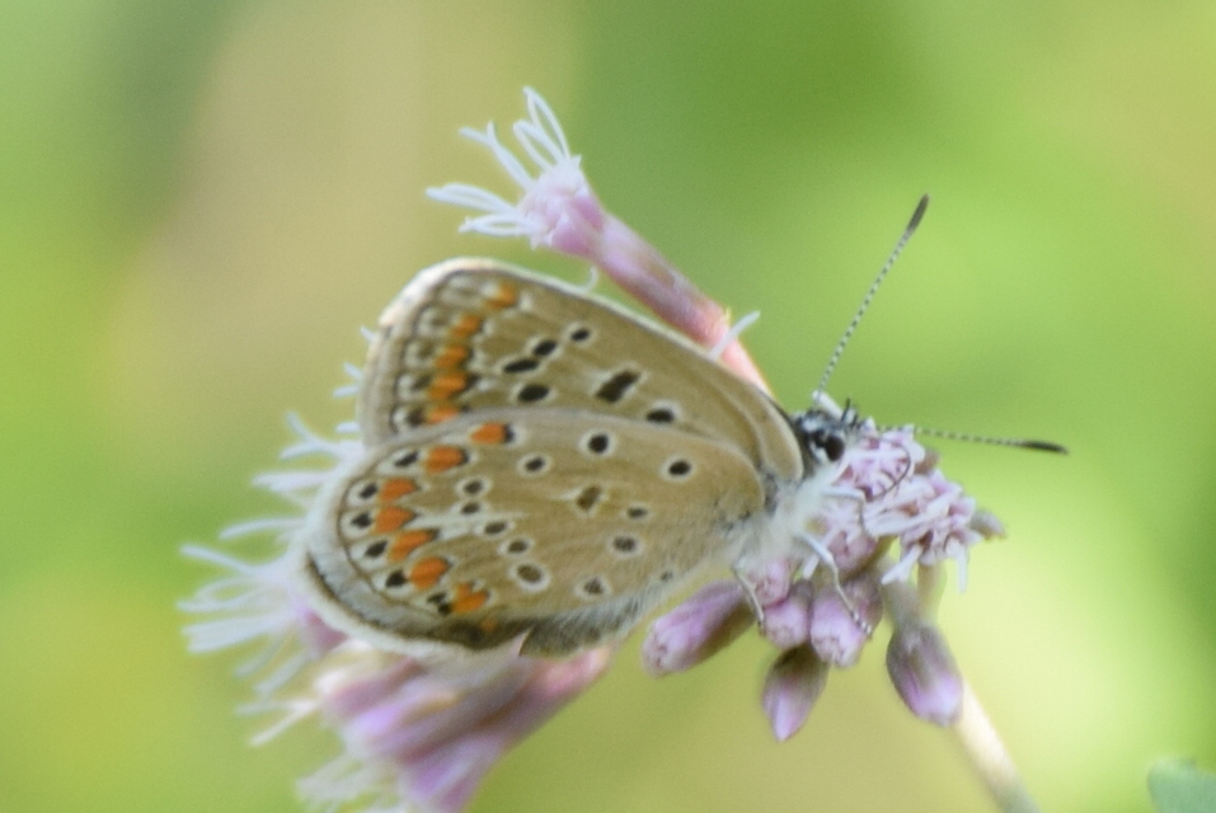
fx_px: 7100
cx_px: 608
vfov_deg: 6.6
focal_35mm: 210
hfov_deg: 9.8
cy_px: 406
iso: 320
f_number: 5.6
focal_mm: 140
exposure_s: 1/320
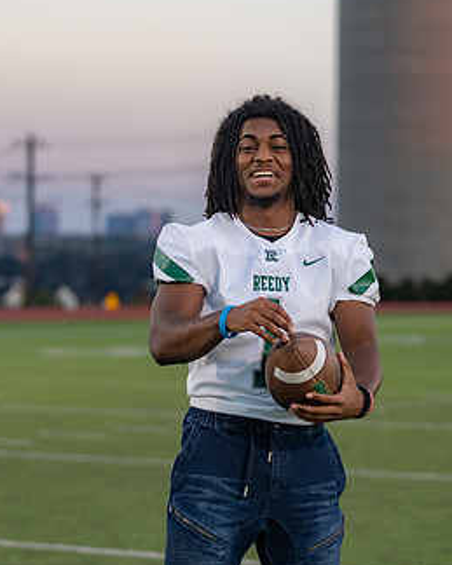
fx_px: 2376
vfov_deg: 13.6
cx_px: 234
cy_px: 271
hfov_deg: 10.9
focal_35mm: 142
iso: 1250
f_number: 2.8
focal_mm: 82
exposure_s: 1/1000
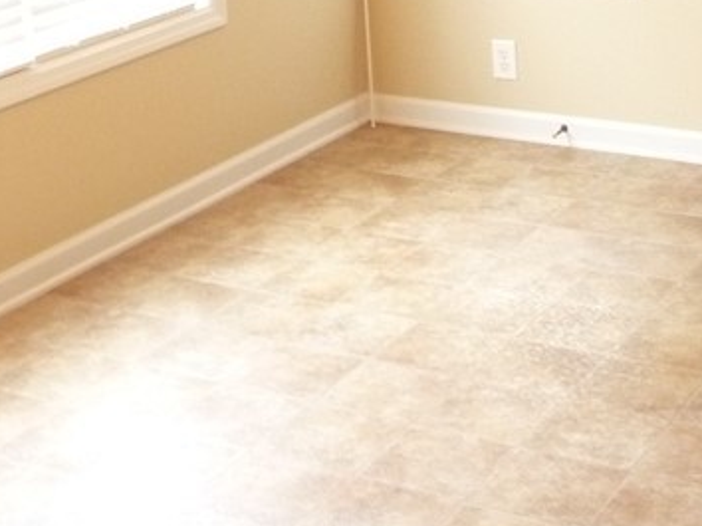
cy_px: -60
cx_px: 403
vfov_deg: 17.5
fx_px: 1642
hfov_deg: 24.1
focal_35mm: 81
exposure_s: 1/20
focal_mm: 4.7
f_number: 3.3
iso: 400
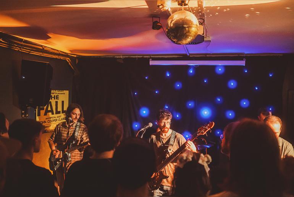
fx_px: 286
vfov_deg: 37.9
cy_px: 98
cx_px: 147
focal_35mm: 35
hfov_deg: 54.4
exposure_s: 1/125
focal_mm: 35
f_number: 1.8
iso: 12800
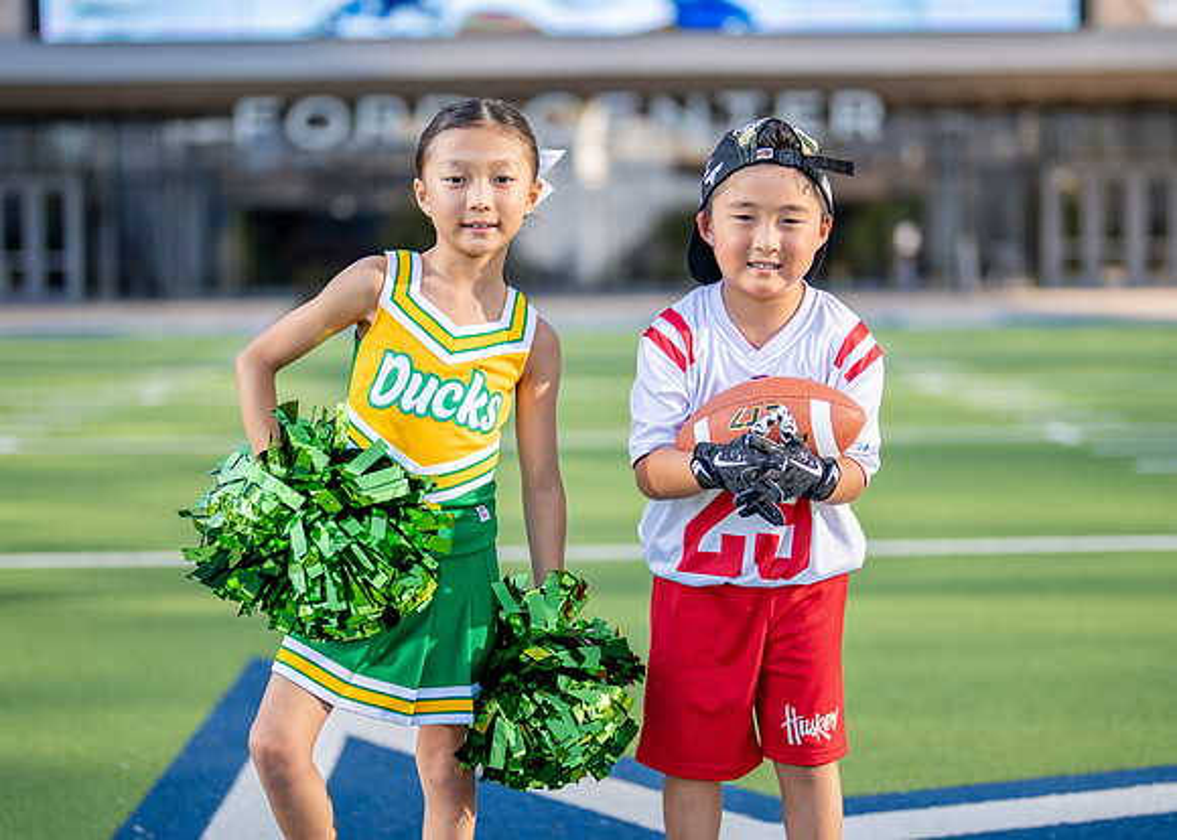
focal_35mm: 70
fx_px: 2326
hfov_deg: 28.4
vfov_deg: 20.5
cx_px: 608
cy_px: 444
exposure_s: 1/3200
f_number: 1.2
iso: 100
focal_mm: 50
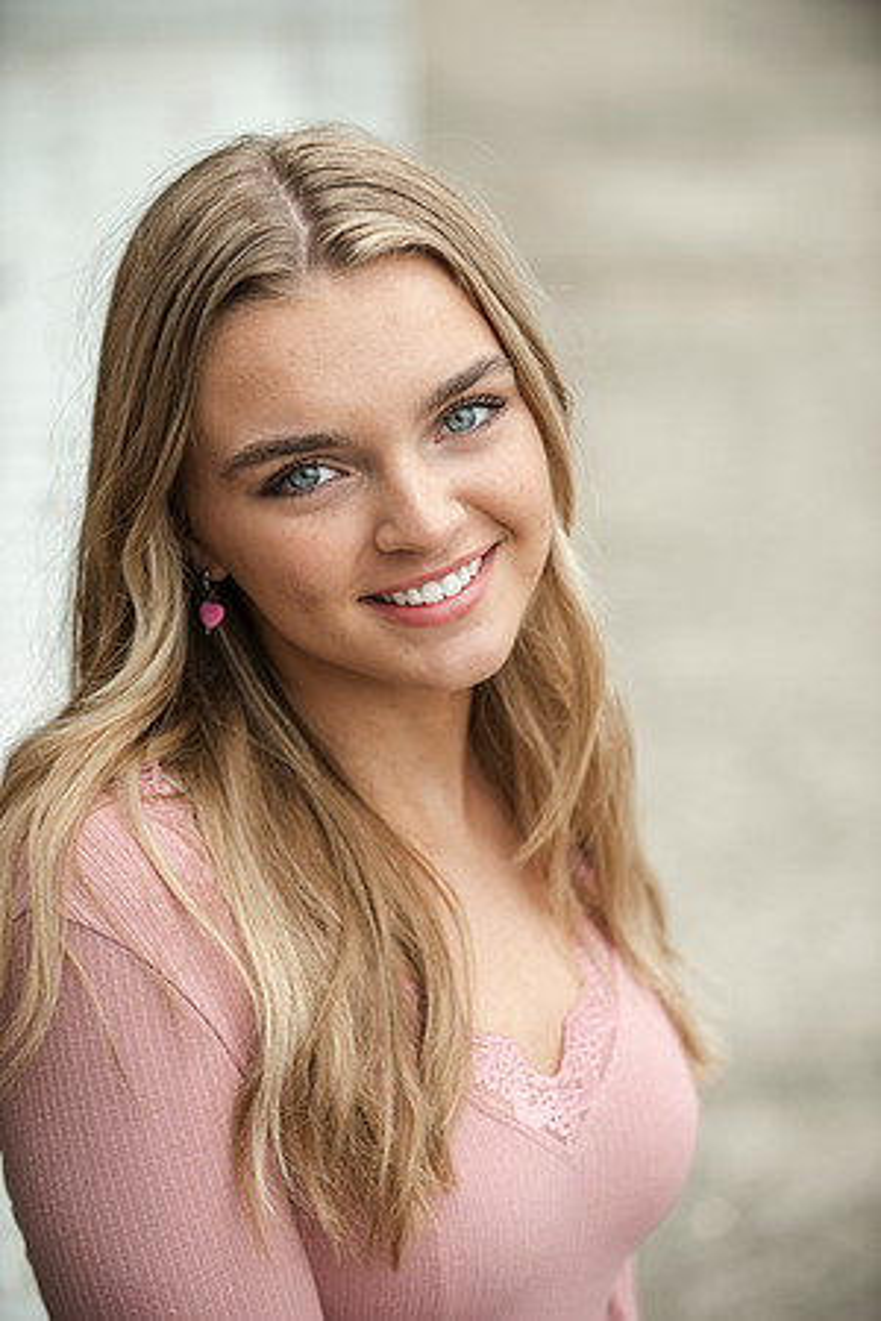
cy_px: 660
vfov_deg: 15.8
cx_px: 440
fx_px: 4772
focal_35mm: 130
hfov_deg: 10.5
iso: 800
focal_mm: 130
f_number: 3.5
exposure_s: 1/400
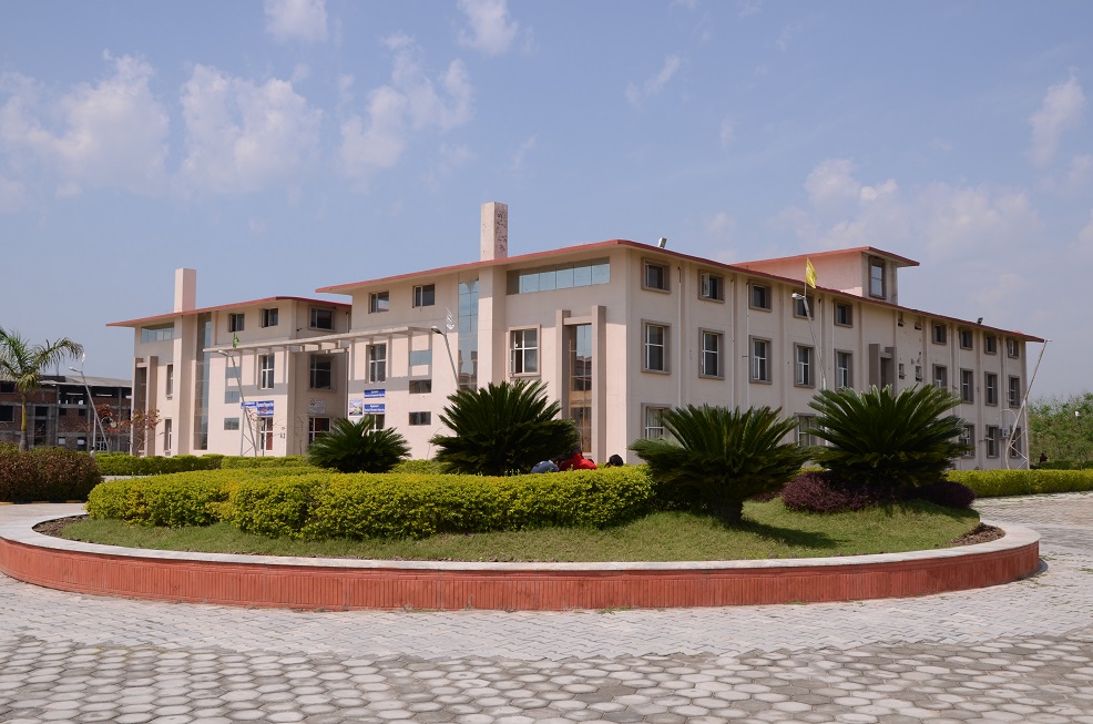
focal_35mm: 36
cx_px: 546
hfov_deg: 53.2
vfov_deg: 36.7
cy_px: 362
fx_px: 1091
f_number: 10
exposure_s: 1/160
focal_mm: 24
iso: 100
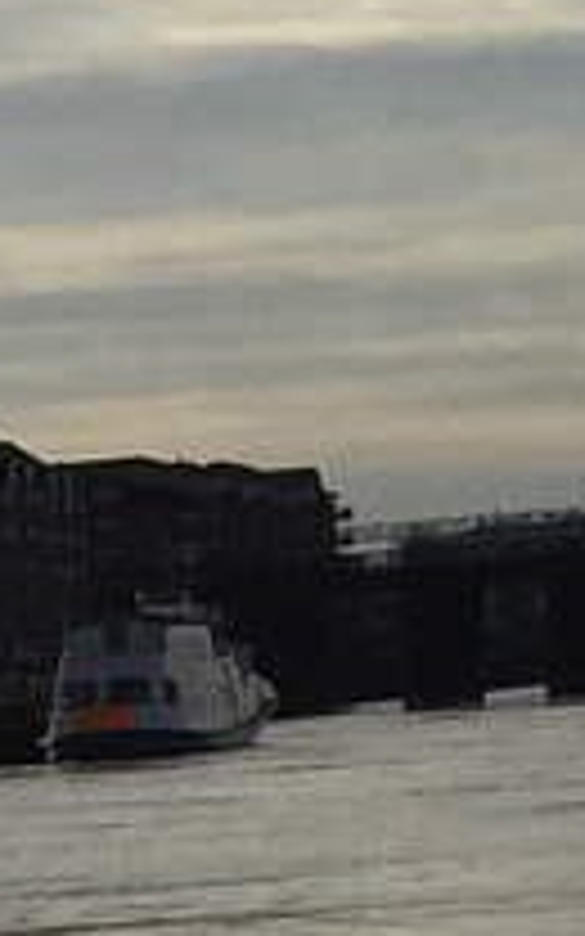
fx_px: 6046
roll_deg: +3.4
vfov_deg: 8.5
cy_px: 1737
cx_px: -1665
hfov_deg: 5.0
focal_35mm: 237
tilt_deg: -9.8
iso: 32
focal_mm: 4.15
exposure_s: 1/13333
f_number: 2.2
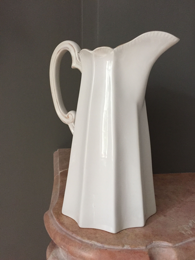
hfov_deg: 48.2
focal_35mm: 29
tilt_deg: -9.3
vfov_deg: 61.7
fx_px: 218
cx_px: 98
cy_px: 130
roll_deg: -1.7
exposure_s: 1/20
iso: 250
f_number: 2.2
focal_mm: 4.15
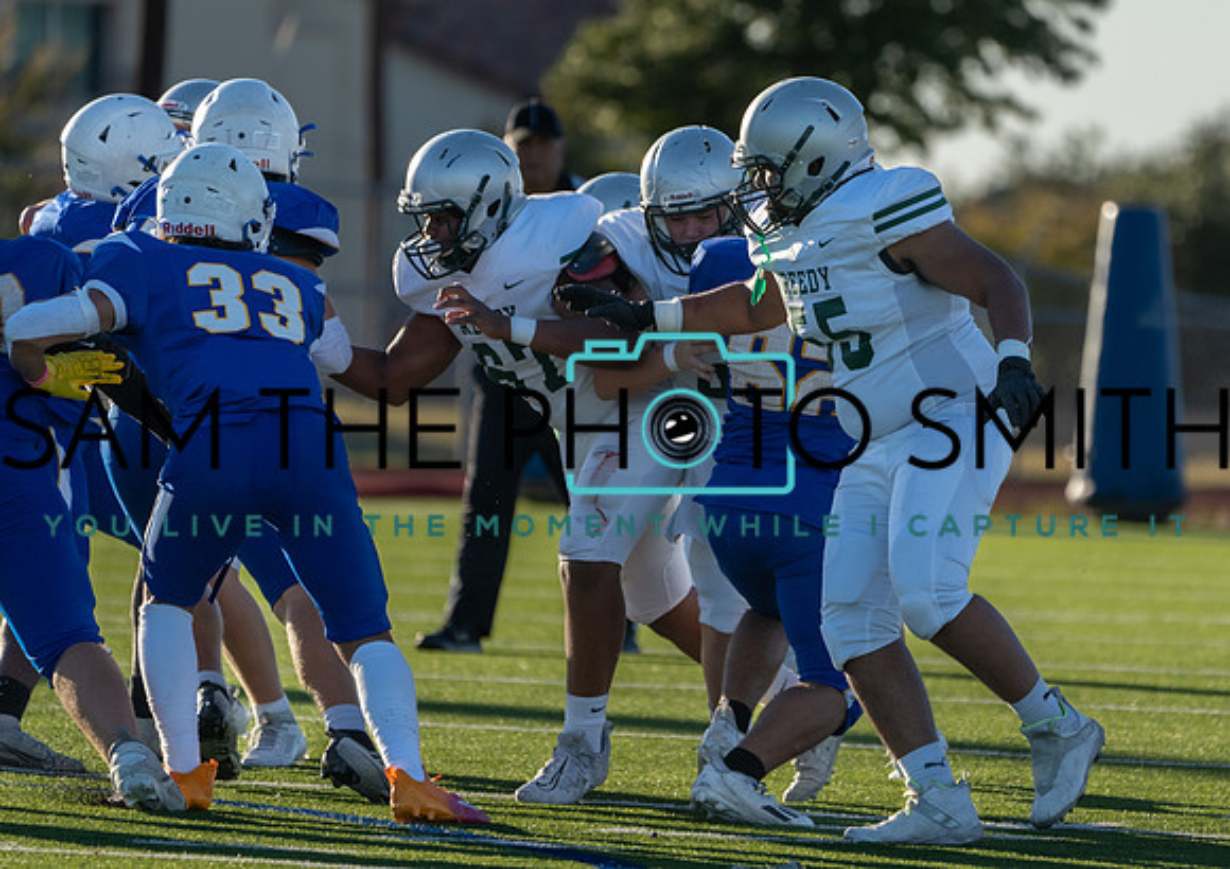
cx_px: 822
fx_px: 18712
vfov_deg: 2.7
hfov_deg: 3.8
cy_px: 406
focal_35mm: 538
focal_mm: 400
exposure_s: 1/1250
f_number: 5.6
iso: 500
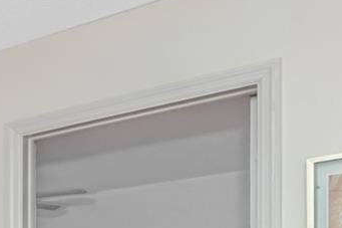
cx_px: -351
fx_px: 712
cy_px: 352
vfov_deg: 16.4
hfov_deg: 18.0
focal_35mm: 75
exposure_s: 1/60
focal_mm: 16
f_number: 8
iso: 200
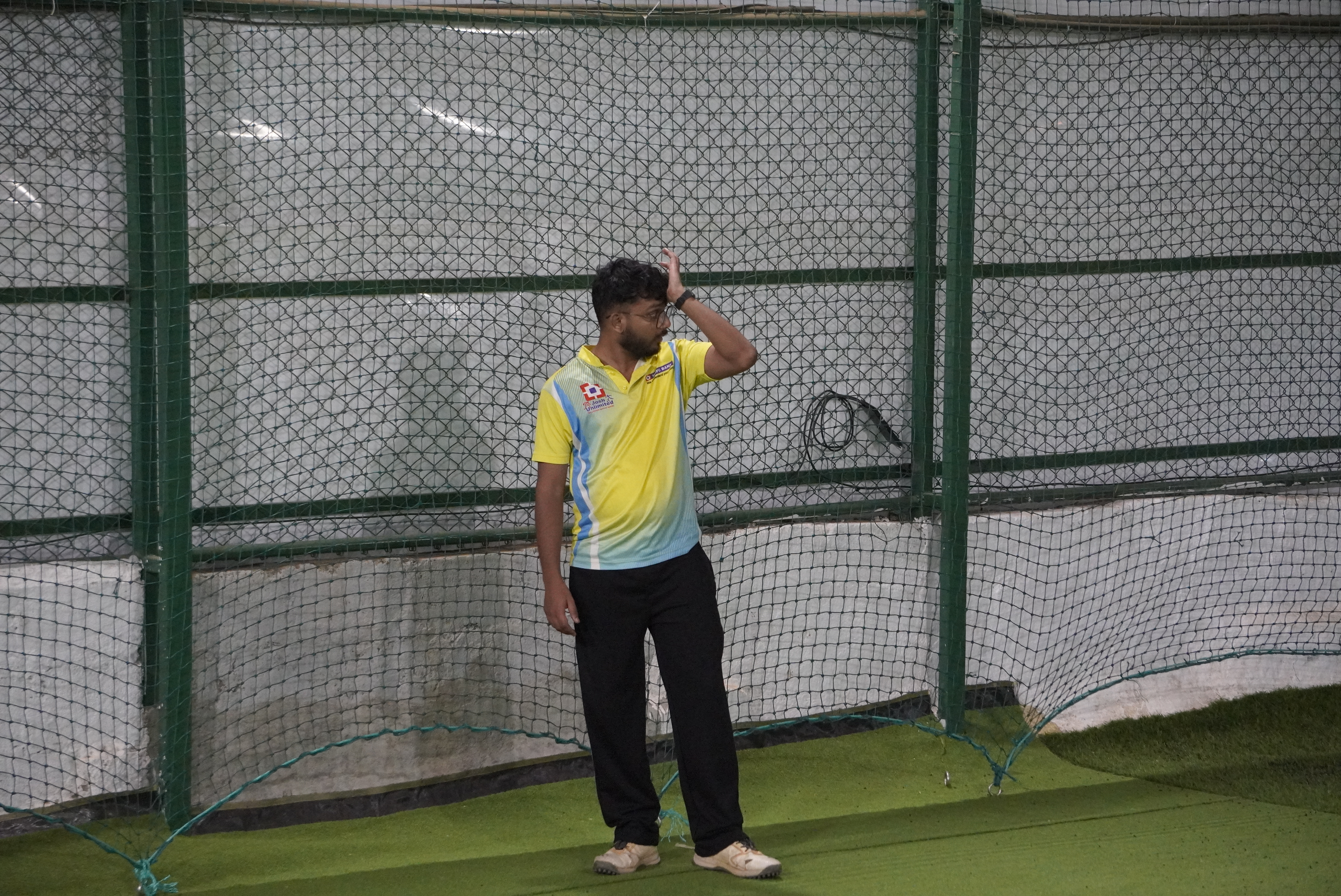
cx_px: 670
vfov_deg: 10.1
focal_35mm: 136
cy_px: 448
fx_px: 5087
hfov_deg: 15.0
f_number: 5.6
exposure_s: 1/200
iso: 6400
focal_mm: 91
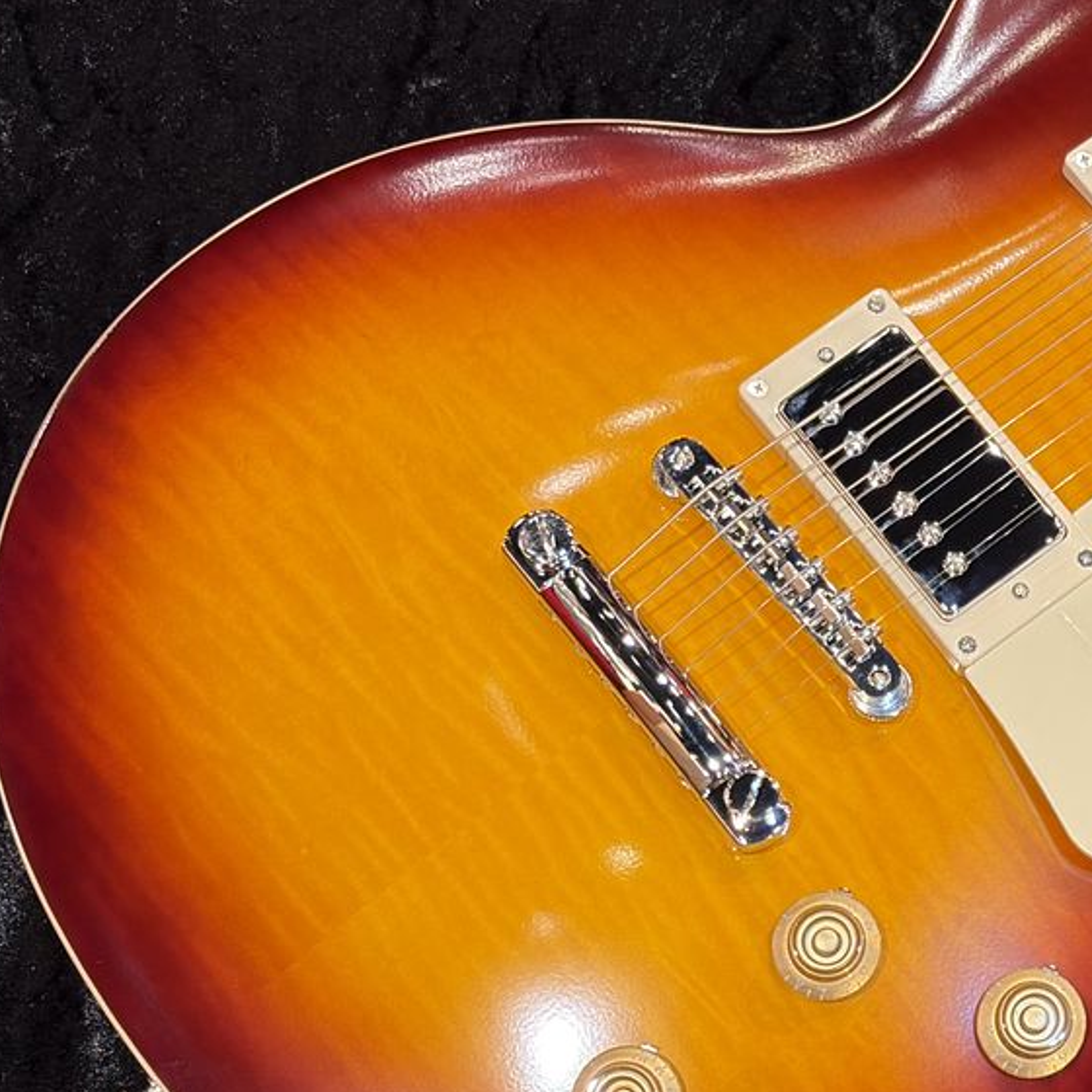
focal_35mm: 105
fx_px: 3747
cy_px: 571
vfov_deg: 16.6
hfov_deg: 16.2
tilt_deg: -70.4
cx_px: 1096
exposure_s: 1/60
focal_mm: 5.96
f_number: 1.6
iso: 125
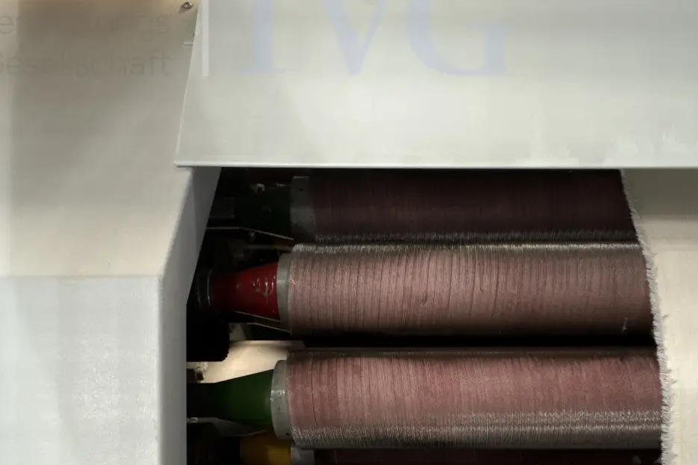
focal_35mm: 30
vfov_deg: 41.0
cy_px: 396
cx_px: 407
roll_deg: +0.5
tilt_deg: +1.1
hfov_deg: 61.6
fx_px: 582
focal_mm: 2.22
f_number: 2.2
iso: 1000
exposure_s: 1/33
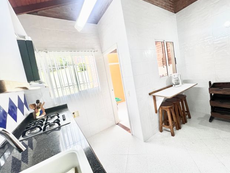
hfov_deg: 101.9
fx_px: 93
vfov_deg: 85.7
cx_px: 124
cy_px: 86
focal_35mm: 14
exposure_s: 1/120
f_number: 1.8
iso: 160
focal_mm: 1.57
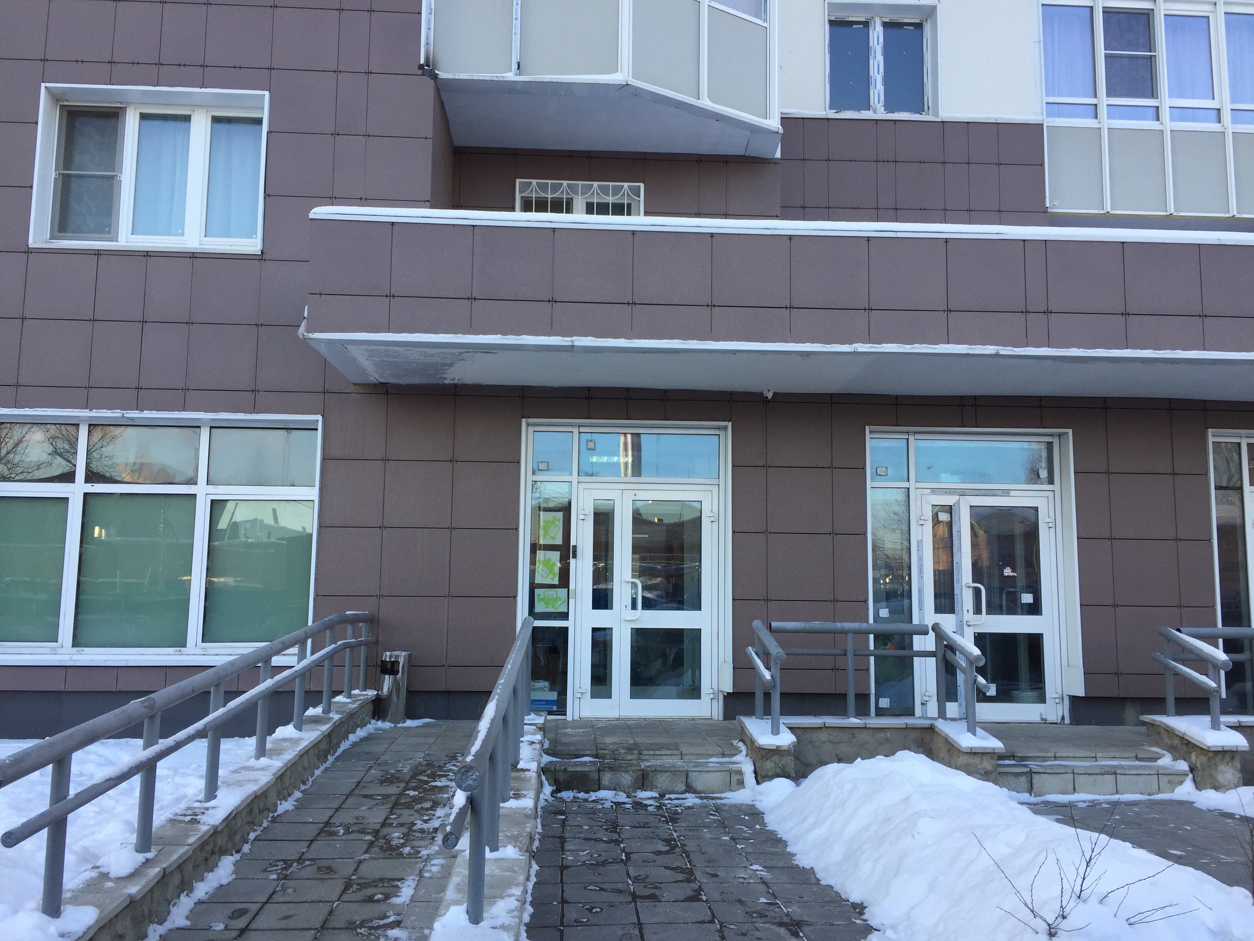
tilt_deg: +6.9
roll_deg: +0.2
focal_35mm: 29
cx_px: 627
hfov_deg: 61.7
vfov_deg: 48.2
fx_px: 1051
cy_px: 470
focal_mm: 4.15
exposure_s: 1/192
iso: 32
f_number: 2.2
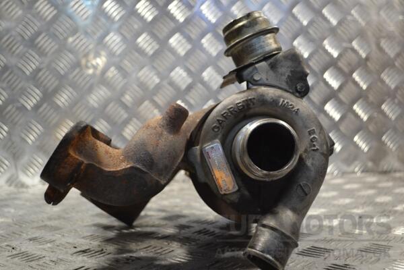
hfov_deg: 41.1
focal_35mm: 48
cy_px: 135
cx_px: 202
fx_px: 539
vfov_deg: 28.1
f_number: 4.8
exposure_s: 1/60
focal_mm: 32
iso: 400
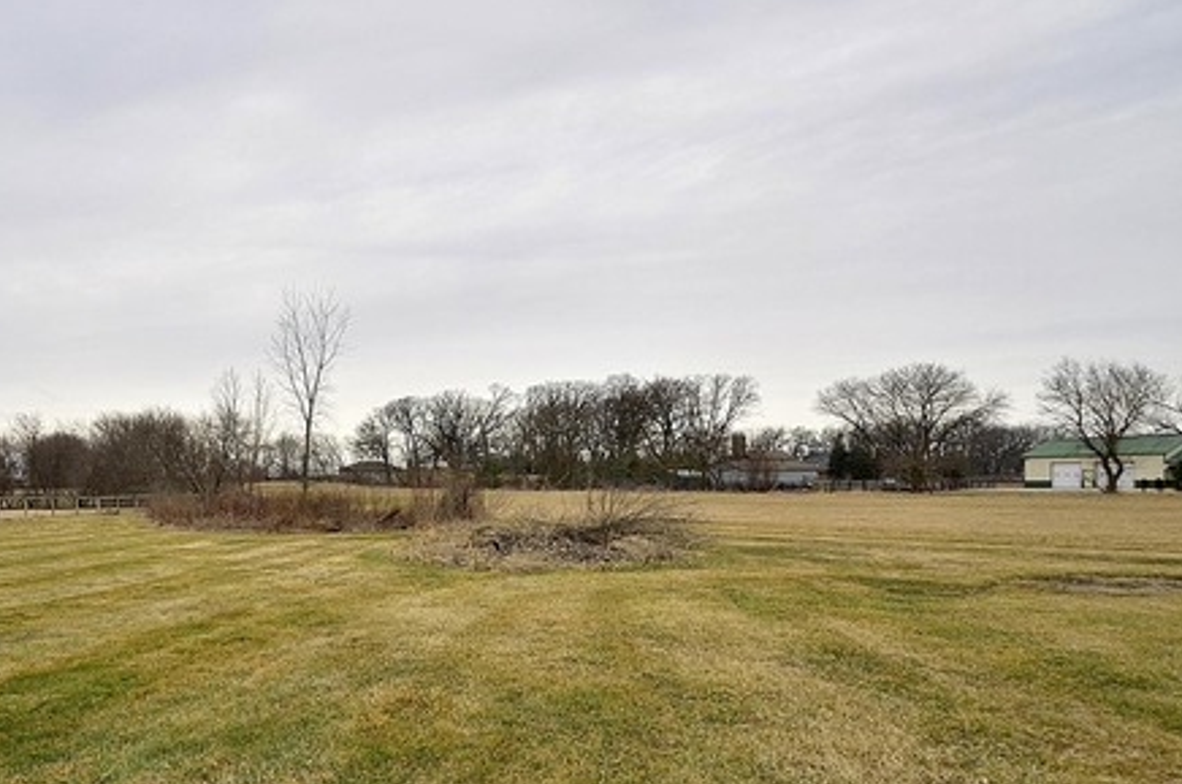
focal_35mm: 22
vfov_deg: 56.9
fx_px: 721
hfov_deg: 75.9
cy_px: 431
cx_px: 382
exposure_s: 1/200
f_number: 11
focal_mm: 10
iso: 200
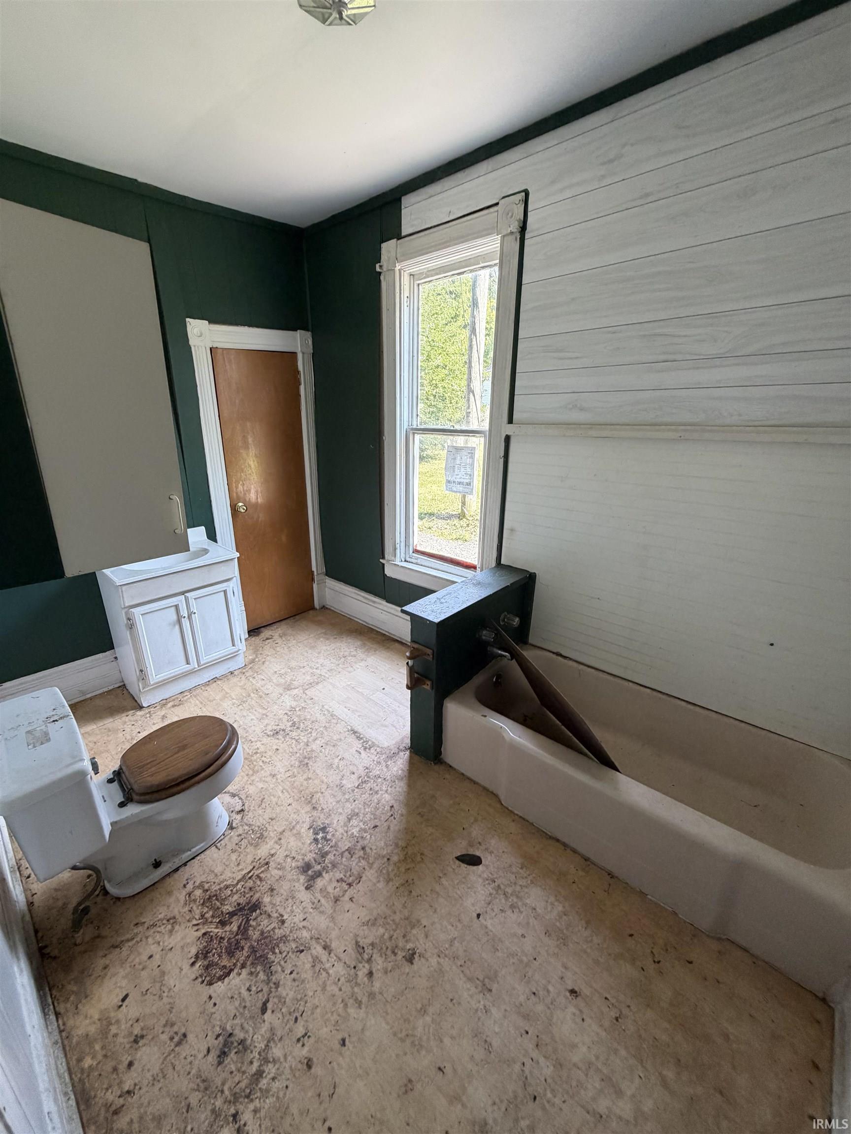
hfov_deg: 85.7
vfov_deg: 102.1
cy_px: 567
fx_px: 459
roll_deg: +1.1
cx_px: 426
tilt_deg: -17.5
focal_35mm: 14
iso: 250
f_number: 2.2
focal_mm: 2.22
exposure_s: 1/121
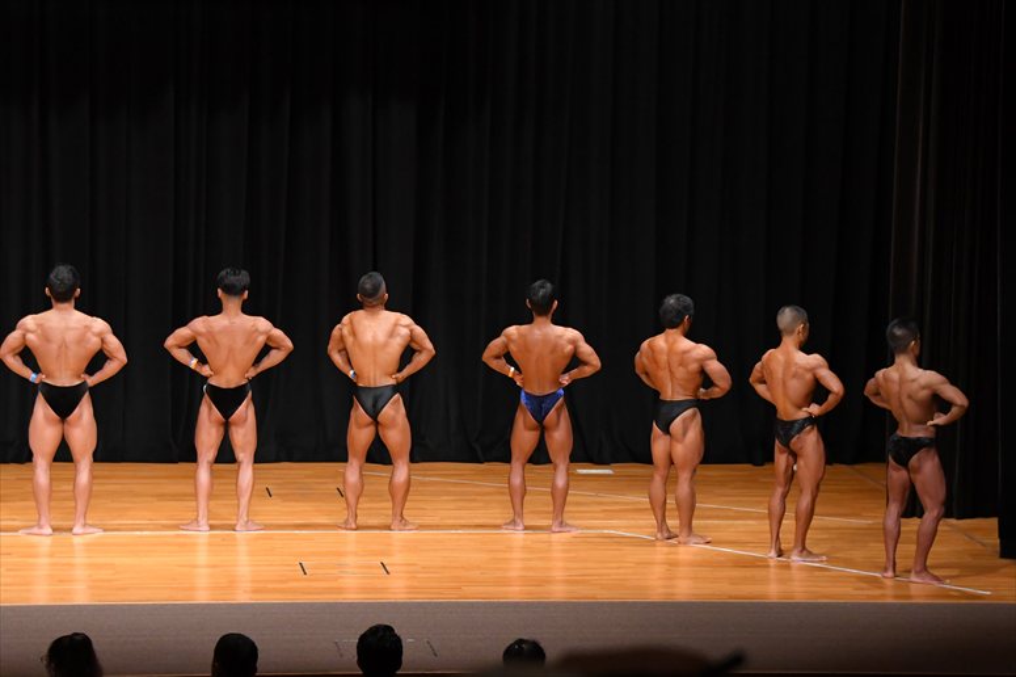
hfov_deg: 16.1
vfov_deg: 10.8
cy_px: 338
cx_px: 508
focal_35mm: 127
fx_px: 3583
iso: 4000
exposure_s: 1/400
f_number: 5.6
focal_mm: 85
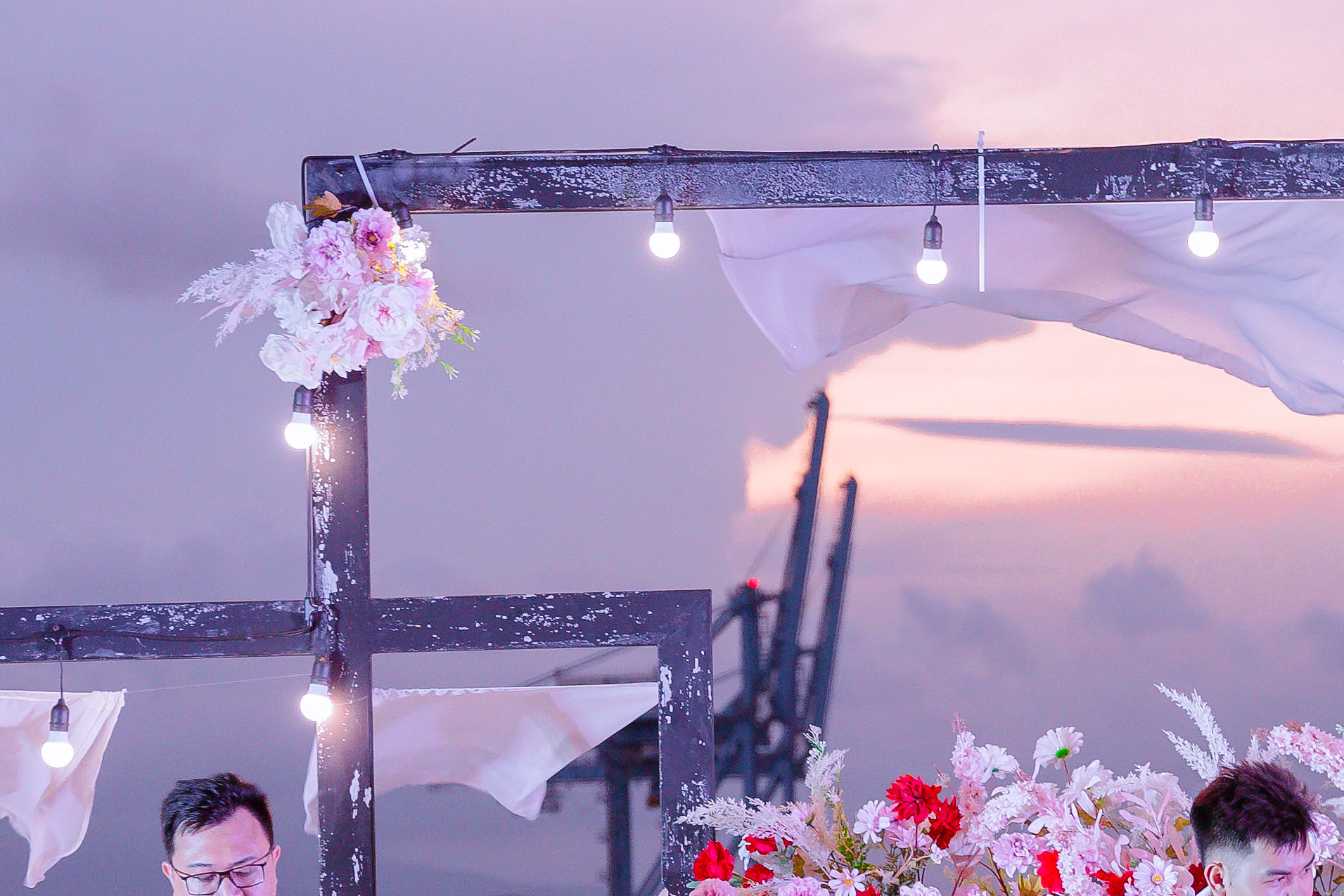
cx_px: 1278
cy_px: 892
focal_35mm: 179
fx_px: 6694
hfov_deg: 11.4
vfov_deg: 7.6
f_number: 3.2
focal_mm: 57.1
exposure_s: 1/125
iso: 1250
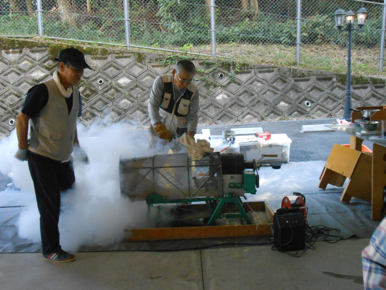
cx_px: 193
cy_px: 145
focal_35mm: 38
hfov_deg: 49.0
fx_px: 424
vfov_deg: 37.7
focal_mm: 6.8
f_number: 4.2
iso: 800
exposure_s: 1/80
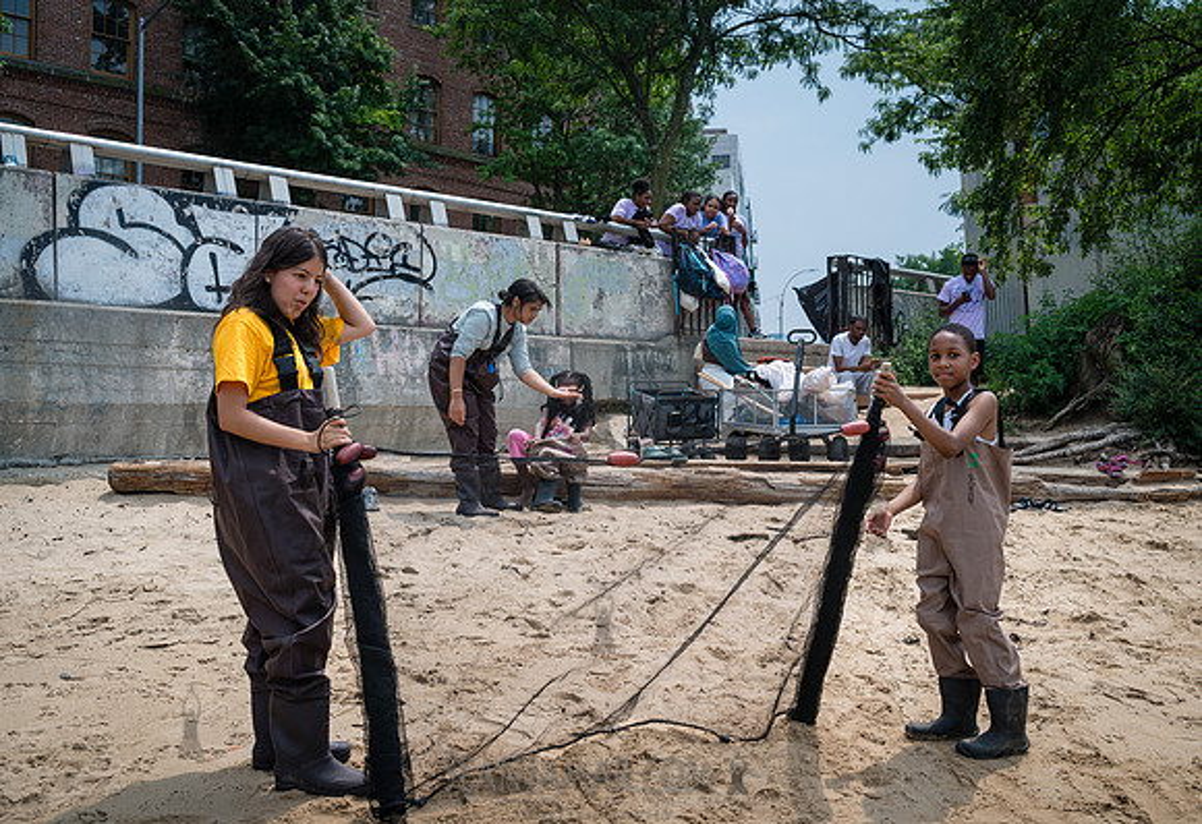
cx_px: 653
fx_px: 1269
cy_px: 390
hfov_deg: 50.6
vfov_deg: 36.0
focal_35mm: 38
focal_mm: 35
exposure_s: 1/800
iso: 160
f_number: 5
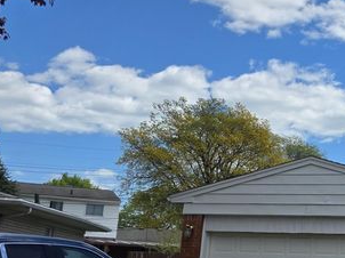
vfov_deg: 18.8
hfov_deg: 21.0
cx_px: 523
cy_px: 192
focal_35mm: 78
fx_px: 777
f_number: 1.7
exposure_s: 1/6809
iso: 80
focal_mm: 6.3
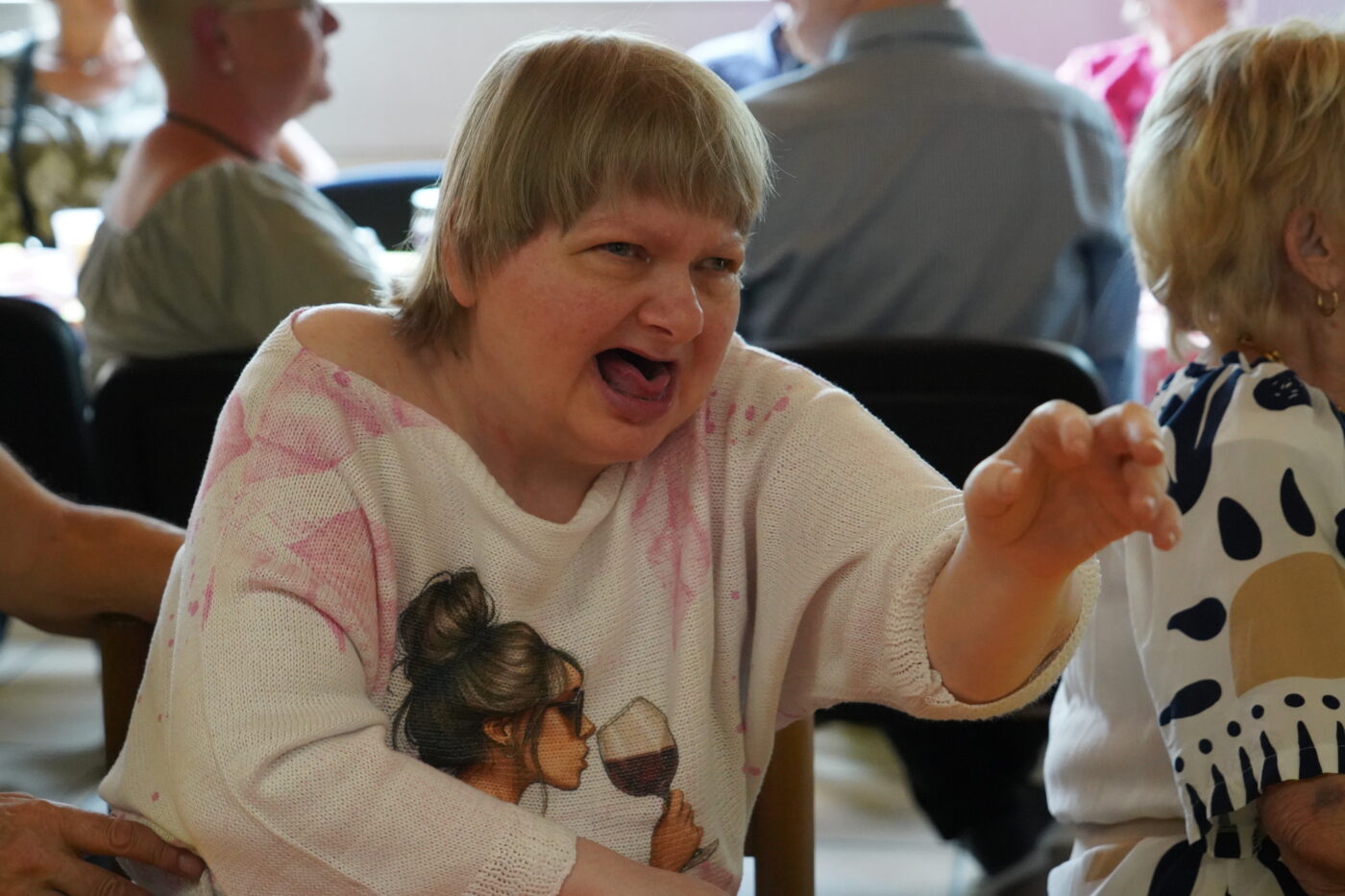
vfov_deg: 17.1
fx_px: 2988
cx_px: 672
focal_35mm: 80
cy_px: 448
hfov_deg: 25.4
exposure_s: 1/320
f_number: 5.6
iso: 10000
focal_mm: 80
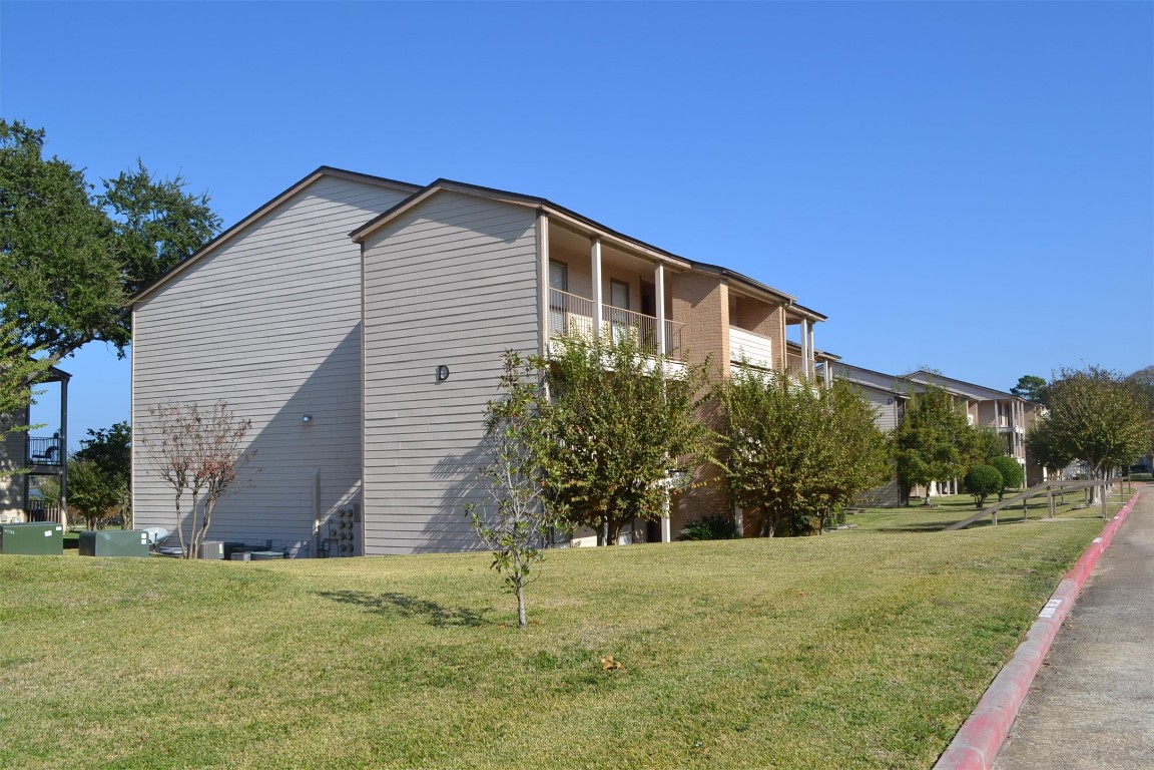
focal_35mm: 30
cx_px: 577
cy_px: 385
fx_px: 962
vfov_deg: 43.6
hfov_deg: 61.9
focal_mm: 20
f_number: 8
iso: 100
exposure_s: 1/250
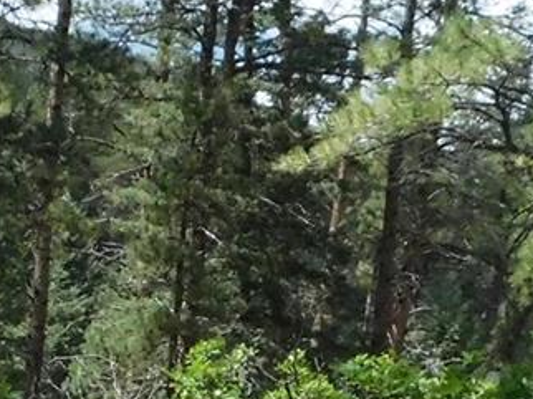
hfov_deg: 18.6
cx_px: 10
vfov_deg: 14.3
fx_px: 1585
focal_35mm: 103
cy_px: 331
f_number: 6
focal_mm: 4
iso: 800
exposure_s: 1/1500
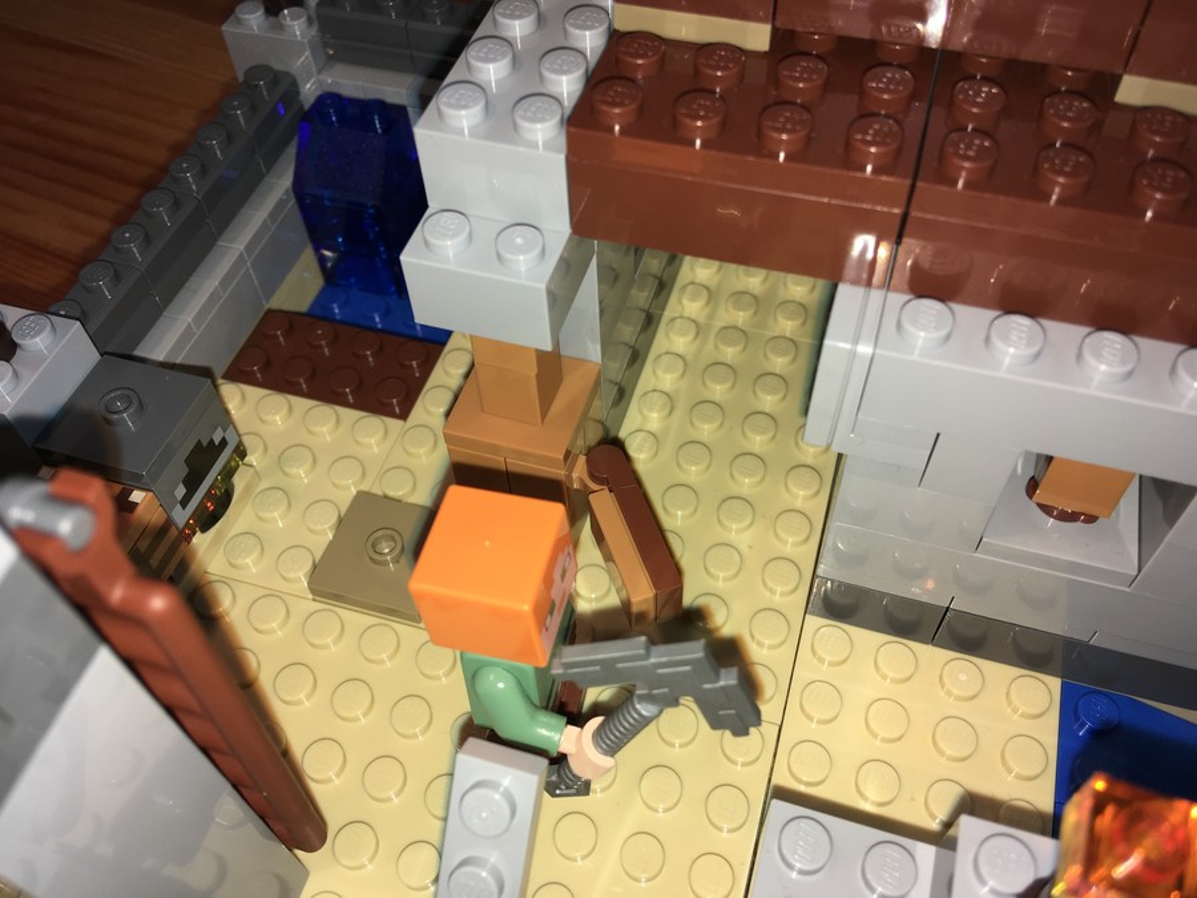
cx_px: 598
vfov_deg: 48.2
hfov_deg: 61.7
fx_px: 1003
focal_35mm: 29
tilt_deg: -54.2
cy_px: 449
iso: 25
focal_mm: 4.15
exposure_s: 1/214
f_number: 2.2
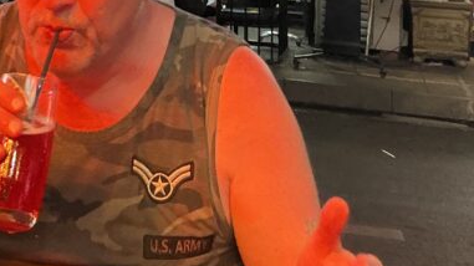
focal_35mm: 85
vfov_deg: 13.0
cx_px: 138
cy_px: -201
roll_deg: -2.2
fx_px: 1068
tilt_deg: +7.2
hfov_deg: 24.8
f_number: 1.8
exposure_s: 1/50
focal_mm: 3
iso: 100
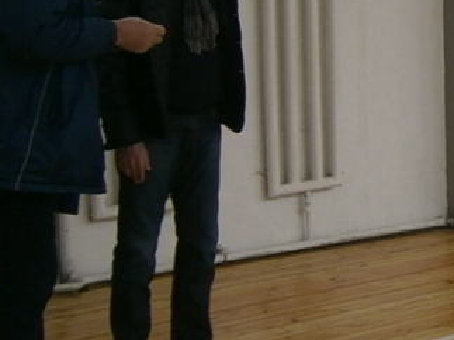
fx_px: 1350
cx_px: 686
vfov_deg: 14.3
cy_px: 138
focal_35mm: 103
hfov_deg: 17.2
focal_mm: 4.7
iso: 80
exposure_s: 1/160
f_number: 2.8
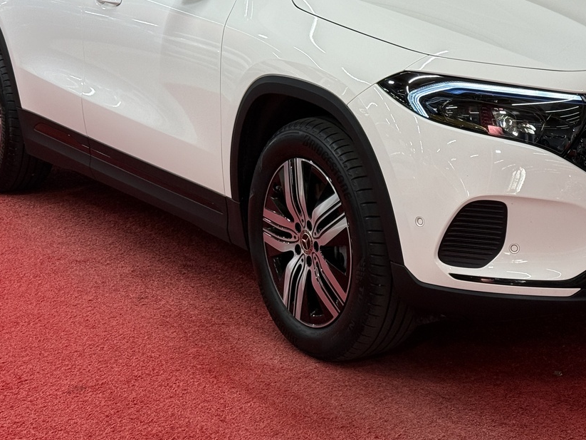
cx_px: 402
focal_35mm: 84
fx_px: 1422
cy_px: 71
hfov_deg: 23.2
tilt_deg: -6.7
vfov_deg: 17.4
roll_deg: -0.1
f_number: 1.78
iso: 80
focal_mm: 6.76
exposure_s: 1/146
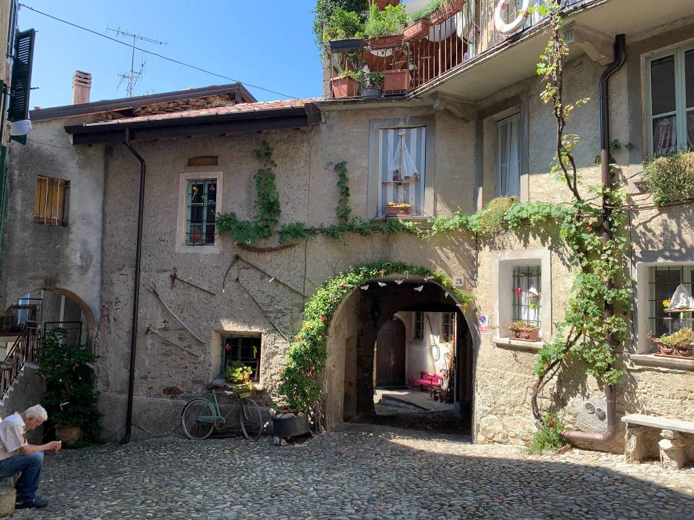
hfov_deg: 67.3
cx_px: 347
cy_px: 260
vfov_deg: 53.1
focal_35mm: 26
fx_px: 521
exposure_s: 1/546
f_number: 1.8
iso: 25
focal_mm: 4.25
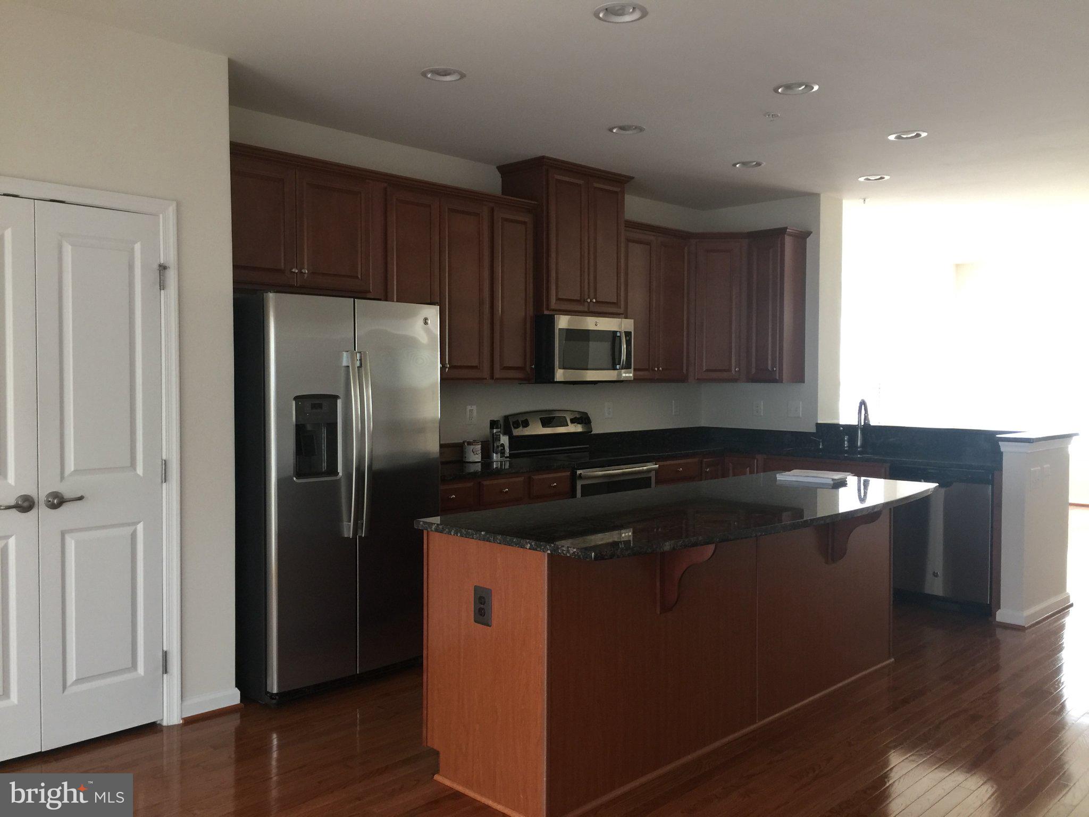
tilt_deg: -1.3
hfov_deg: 61.7
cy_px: 408
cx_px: 544
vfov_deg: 48.2
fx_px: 912
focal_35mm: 29
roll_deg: -2.0
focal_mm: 4.15
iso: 50
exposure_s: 1/15
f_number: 2.2
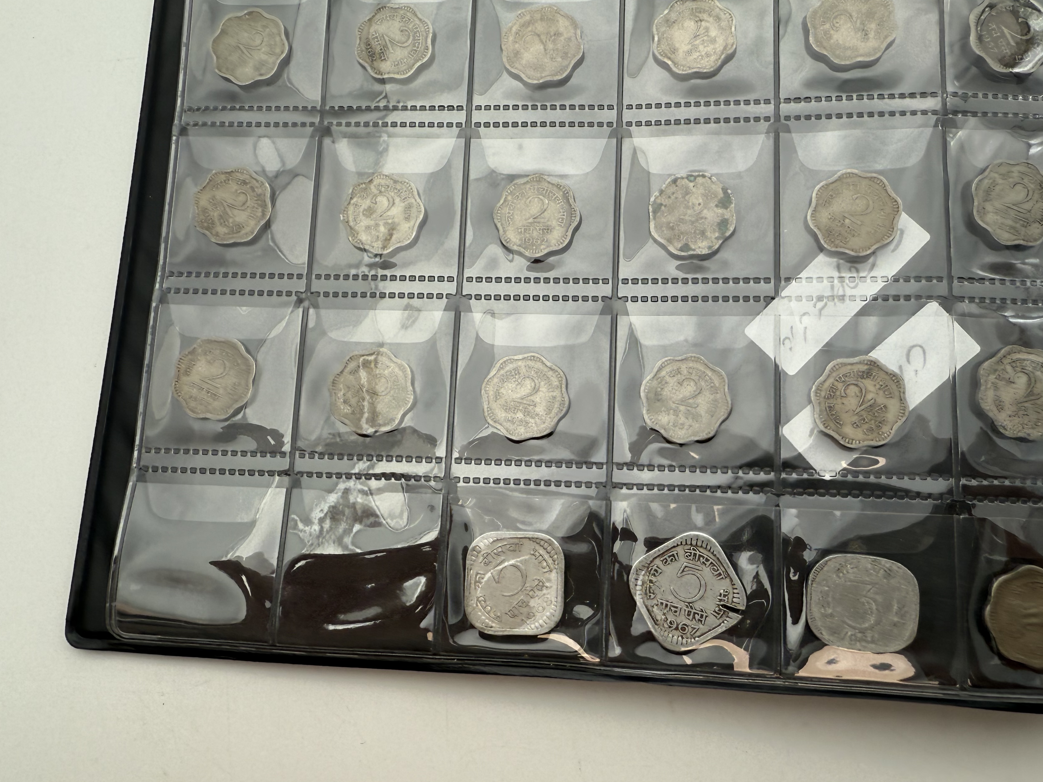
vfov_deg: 48.2
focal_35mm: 29
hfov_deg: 61.3
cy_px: 354
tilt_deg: -79.2
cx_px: 607
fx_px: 874
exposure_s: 1/241
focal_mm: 2.22
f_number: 2.2
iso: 40
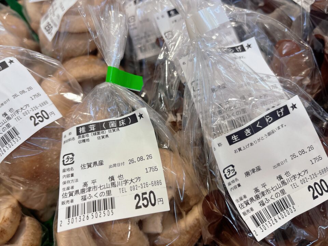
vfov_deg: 53.1
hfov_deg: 67.3
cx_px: 164
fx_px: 246
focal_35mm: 26
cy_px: 123
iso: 100
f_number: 1.6
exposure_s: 1/120
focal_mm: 5.96
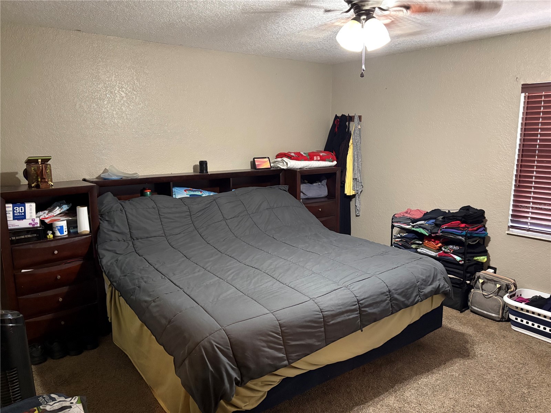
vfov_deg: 53.1
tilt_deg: -9.8
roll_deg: +0.0
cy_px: 206
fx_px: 414
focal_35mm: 26
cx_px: 276
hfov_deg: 67.3
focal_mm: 5.96
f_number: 1.6
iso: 640
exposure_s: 1/30
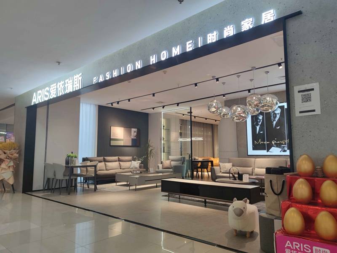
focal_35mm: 24
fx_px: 234
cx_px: 168
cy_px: 126
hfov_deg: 71.6
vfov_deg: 56.8
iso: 50
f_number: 1.69
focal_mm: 6.72
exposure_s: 1/103
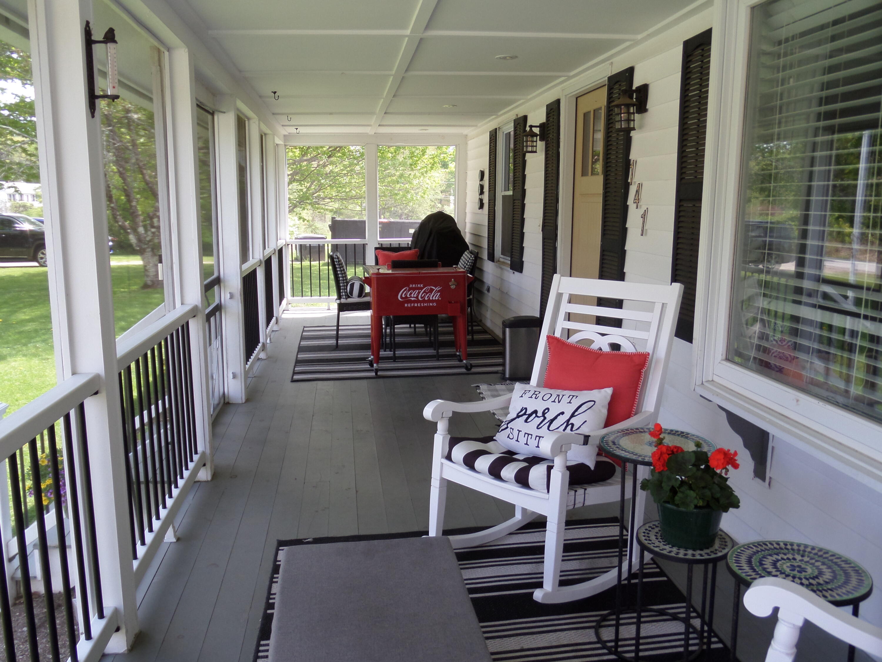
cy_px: 331
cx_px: 441
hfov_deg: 56.8
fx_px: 815
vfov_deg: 44.2
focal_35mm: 32
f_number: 3.4
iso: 80
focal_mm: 5.3
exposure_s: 1/90
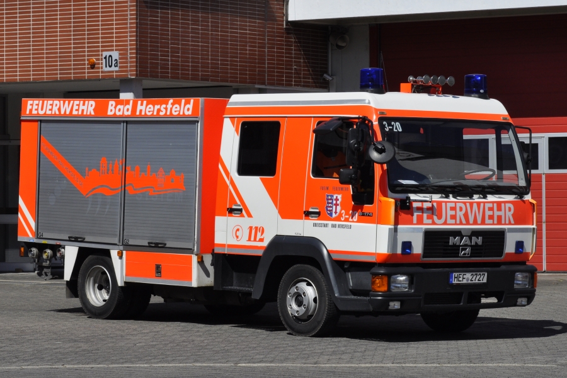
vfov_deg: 13.0
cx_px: 284
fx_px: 1654
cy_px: 189
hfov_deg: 19.5
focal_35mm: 105
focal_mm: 70
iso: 500
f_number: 10
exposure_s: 1/1600
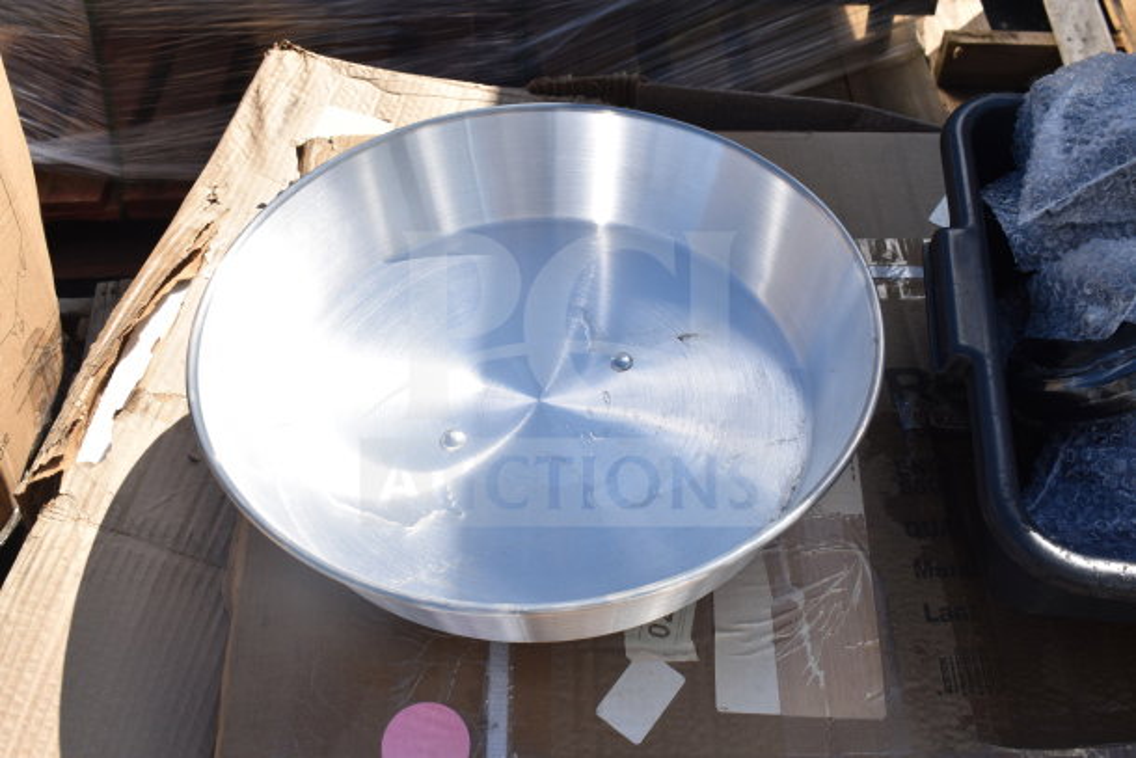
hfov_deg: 53.1
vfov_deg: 36.9
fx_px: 1136
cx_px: 568
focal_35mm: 36
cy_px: 379
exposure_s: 1/320
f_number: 9
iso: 200
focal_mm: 24
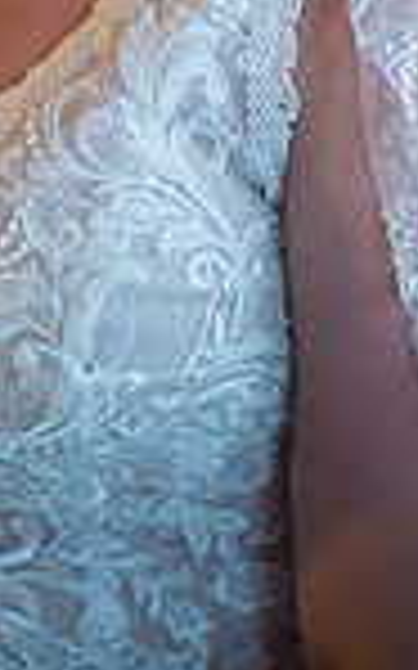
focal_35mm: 262
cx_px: 88
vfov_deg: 7.9
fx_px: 4780
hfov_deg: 5.0
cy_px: -180
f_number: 1.4
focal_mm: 85
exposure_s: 1/45
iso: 400
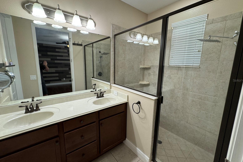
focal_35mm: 15
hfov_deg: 100.4
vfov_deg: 77.3
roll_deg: -1.1
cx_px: 123
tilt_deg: -9.6
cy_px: 80
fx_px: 101
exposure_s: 1/120
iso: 200
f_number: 2.2
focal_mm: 2.22
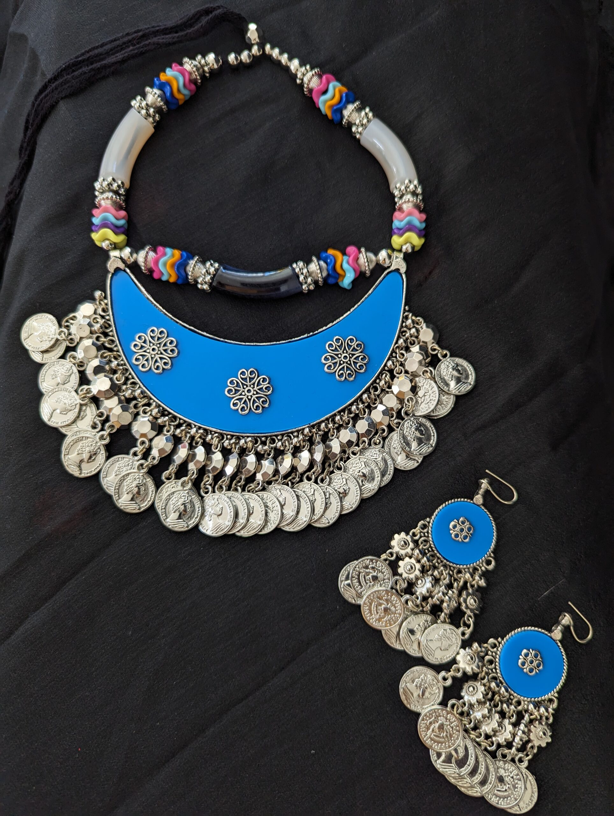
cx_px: 307
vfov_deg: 71.5
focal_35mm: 24
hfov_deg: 56.9
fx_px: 566
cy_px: 408
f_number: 1.85
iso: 86
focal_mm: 6.81
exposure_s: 1/90
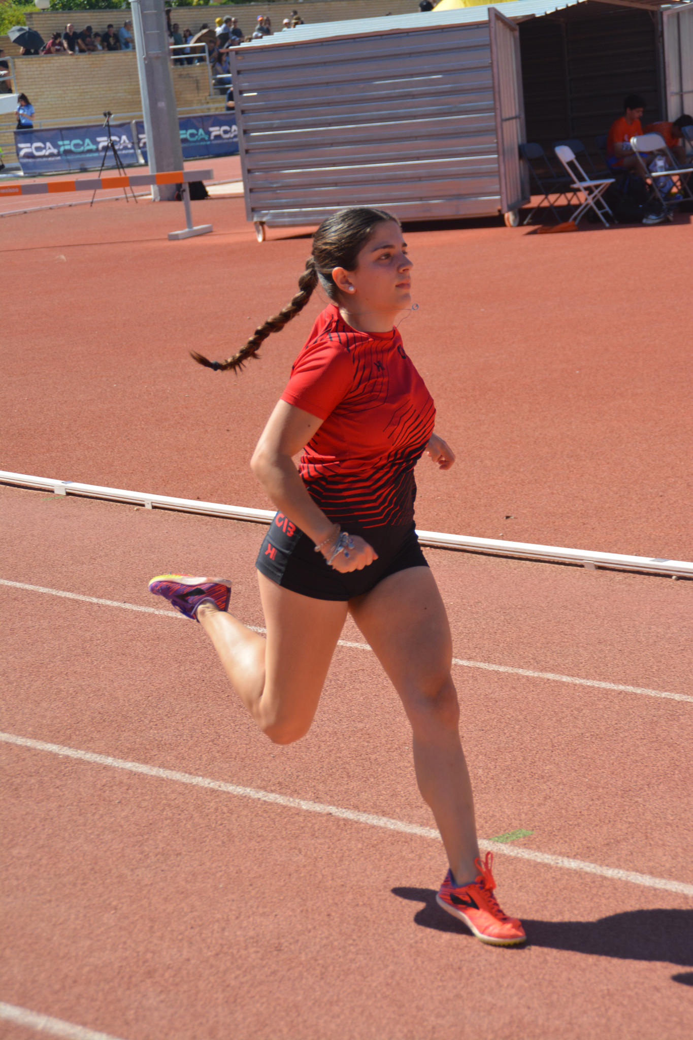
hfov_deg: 13.0
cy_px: 520
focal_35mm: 105
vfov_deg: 19.5
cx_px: 346
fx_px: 3032
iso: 400
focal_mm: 70
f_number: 6.3
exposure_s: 1/1600
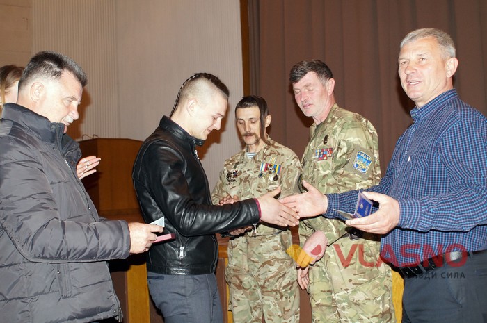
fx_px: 527
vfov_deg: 34.1
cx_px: 244
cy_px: 162
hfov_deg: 49.6
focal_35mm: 39
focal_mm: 26
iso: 800
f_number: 4.5
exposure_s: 1/60
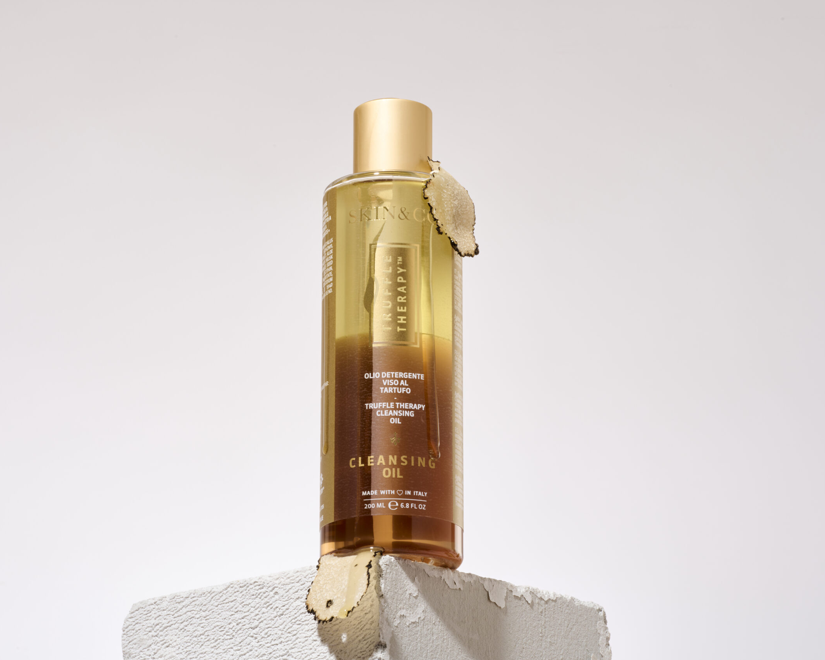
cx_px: 344
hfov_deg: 16.2
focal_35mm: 119
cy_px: 331
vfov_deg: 13.0
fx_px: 2906
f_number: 25
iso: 100
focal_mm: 105
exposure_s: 1/160
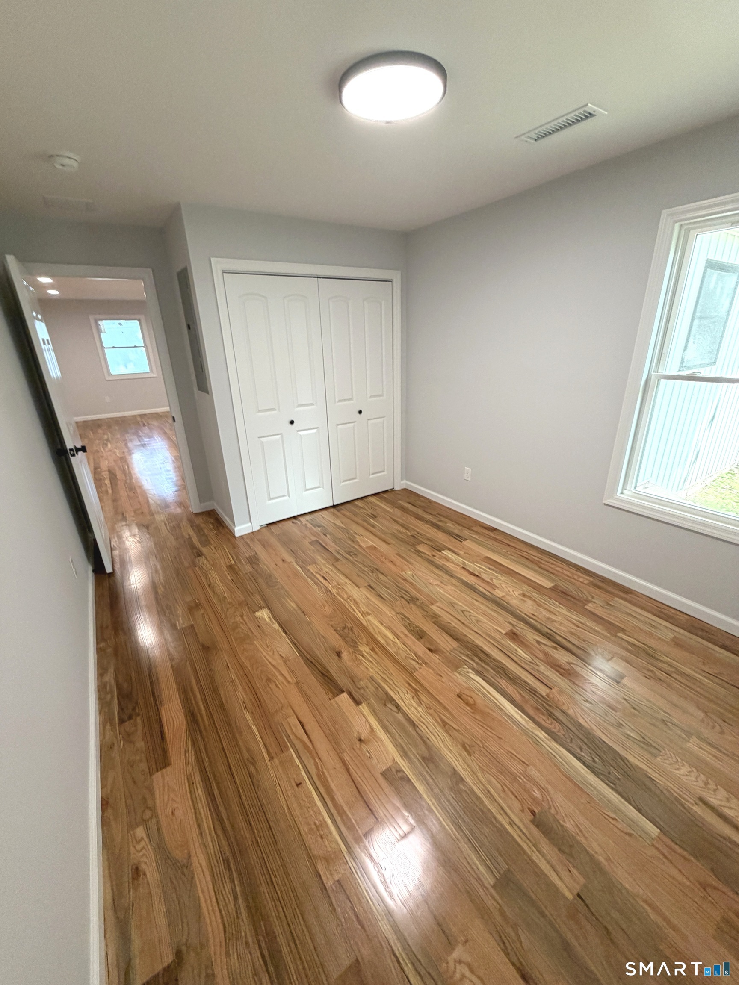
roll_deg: +1.3
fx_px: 399
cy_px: 492
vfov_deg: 102.1
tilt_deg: -21.7
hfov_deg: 85.7
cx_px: 370
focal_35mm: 14
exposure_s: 1/60
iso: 160
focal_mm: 2.22
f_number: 2.2
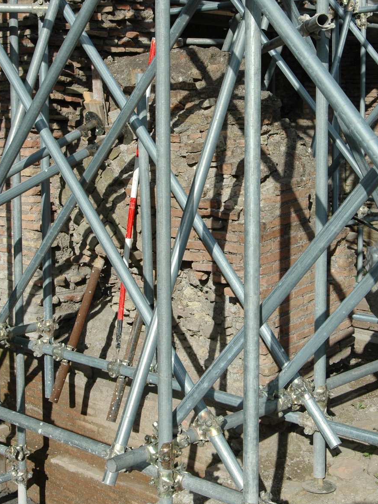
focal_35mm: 63
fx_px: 917
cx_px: 203
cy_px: 191
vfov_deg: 30.6
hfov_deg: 23.3
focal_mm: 34
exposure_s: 1/400
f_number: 10
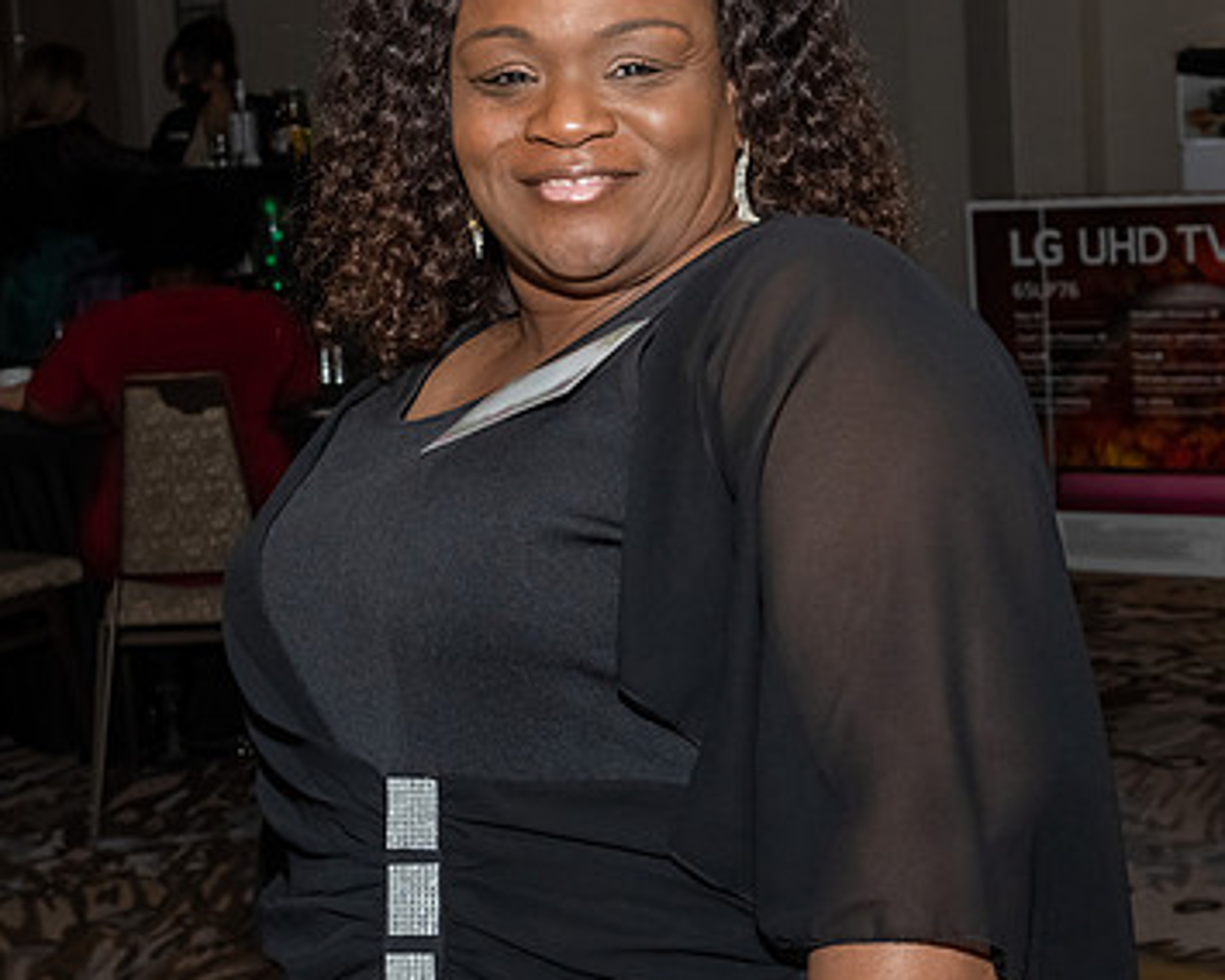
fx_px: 3190
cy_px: 373
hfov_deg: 21.7
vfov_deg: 17.4
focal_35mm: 88
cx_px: 673
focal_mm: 28
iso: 500
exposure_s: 1/250
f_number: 7.1
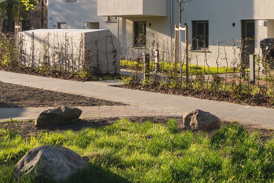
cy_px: -33
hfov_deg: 28.9
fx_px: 464
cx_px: 320
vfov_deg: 20.8
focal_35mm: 61
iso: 320
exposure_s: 1/500
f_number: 8
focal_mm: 16
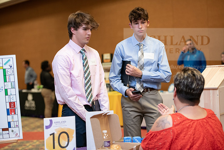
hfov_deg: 23.9
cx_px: 112
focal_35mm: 85
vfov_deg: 16.1
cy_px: 75
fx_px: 529
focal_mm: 85
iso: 1600
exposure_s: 1/200
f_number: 2.8
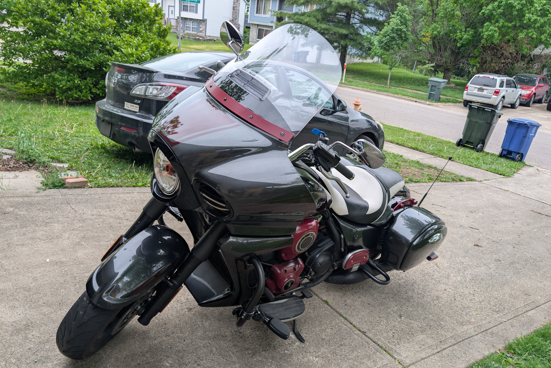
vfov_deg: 49.3
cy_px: 215
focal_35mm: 26
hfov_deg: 69.4
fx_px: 398
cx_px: 266
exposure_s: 1/136
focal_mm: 6.9
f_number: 1.68
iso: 21
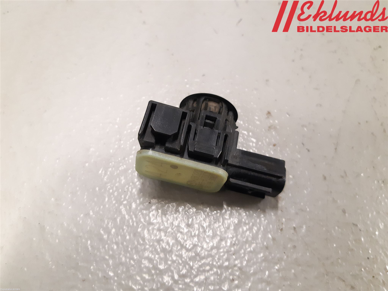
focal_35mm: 26
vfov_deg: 53.1
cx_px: 194
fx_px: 291
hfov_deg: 67.3
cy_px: 146
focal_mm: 3.93
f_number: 1.7
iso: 320
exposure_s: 1/50
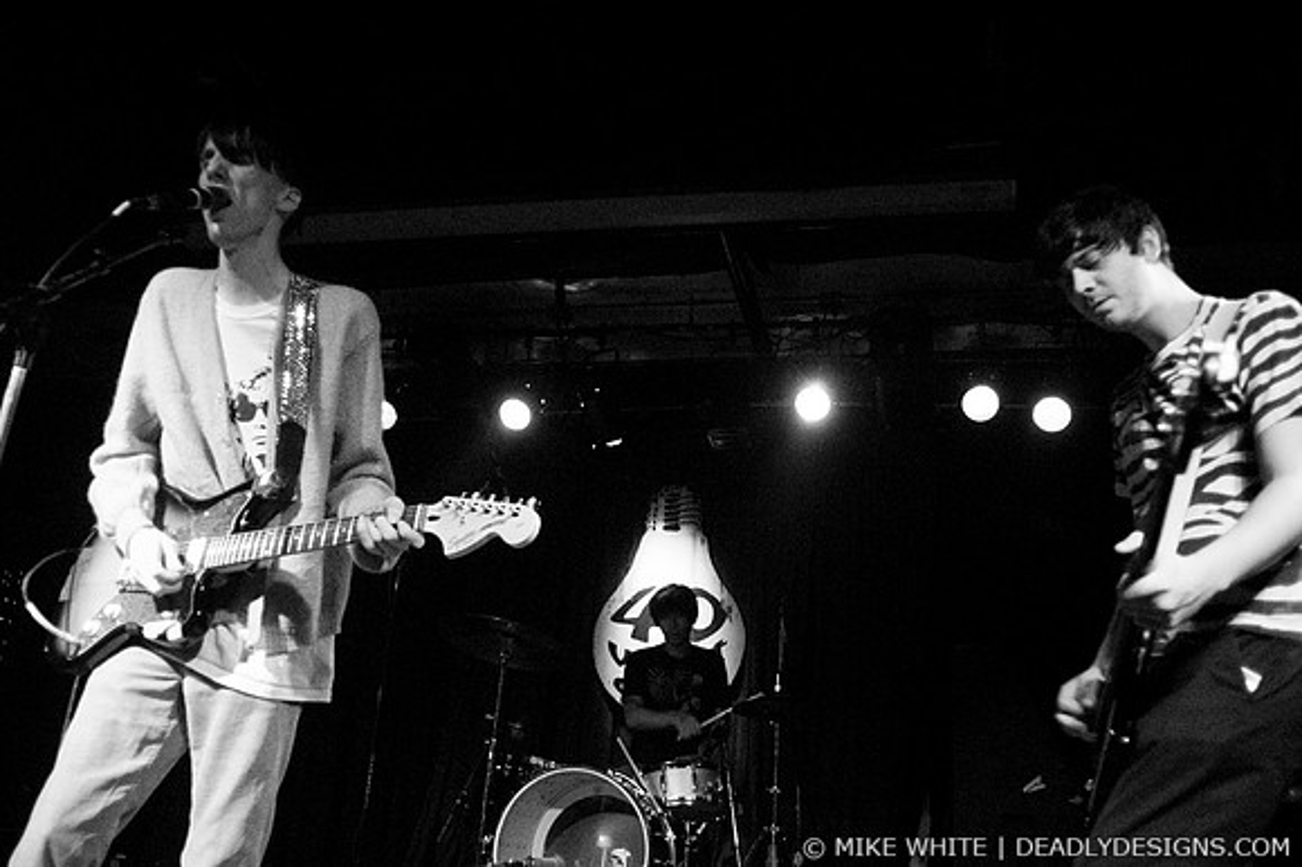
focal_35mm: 30
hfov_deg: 62.0
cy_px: 434
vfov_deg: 43.6
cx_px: 651
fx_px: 1084
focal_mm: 20
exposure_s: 1/60
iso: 800
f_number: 2.8
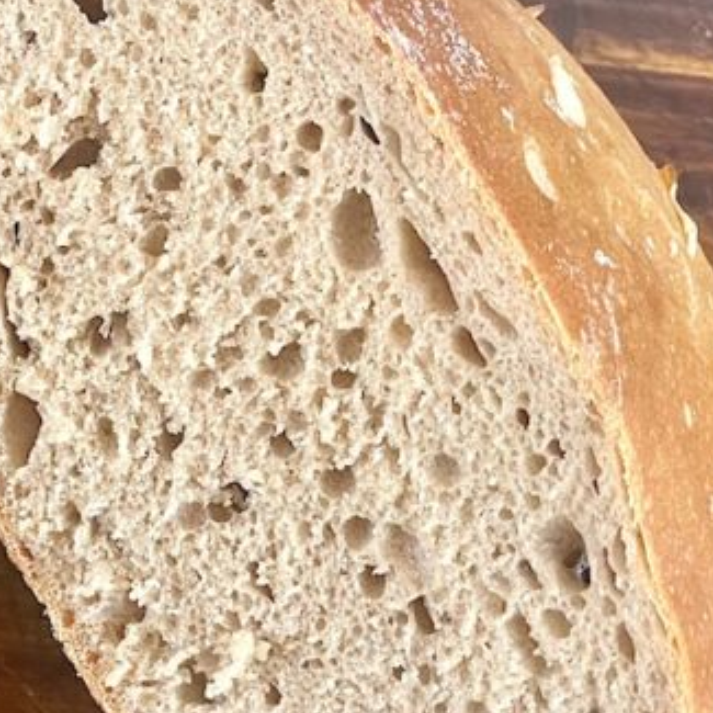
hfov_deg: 15.0
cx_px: -66
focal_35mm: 113
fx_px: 2633
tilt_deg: -59.0
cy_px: 441
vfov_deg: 15.4
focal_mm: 6
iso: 200
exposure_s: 1/66
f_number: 2
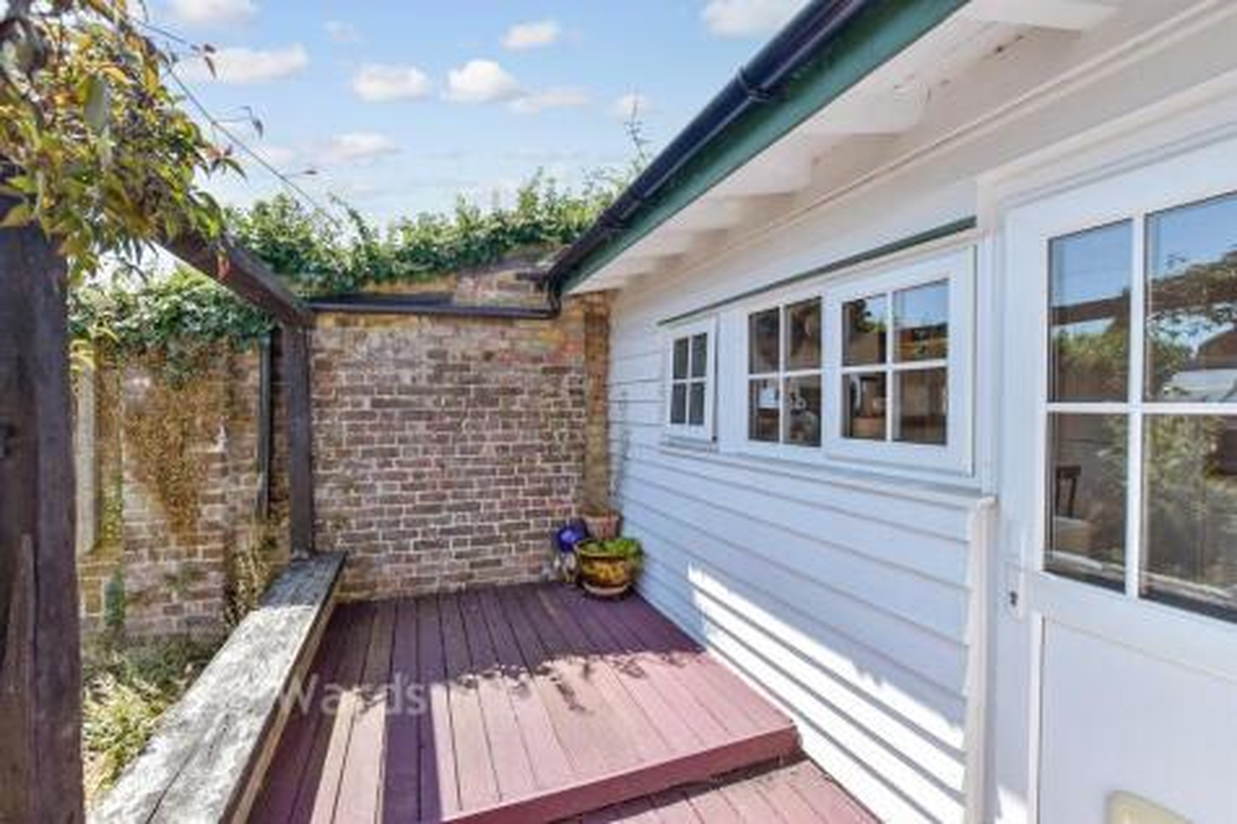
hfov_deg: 100.4
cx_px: 618
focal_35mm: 15
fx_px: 515
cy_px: 412
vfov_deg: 77.3
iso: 160
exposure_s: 1/320
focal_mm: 10
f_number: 6.3
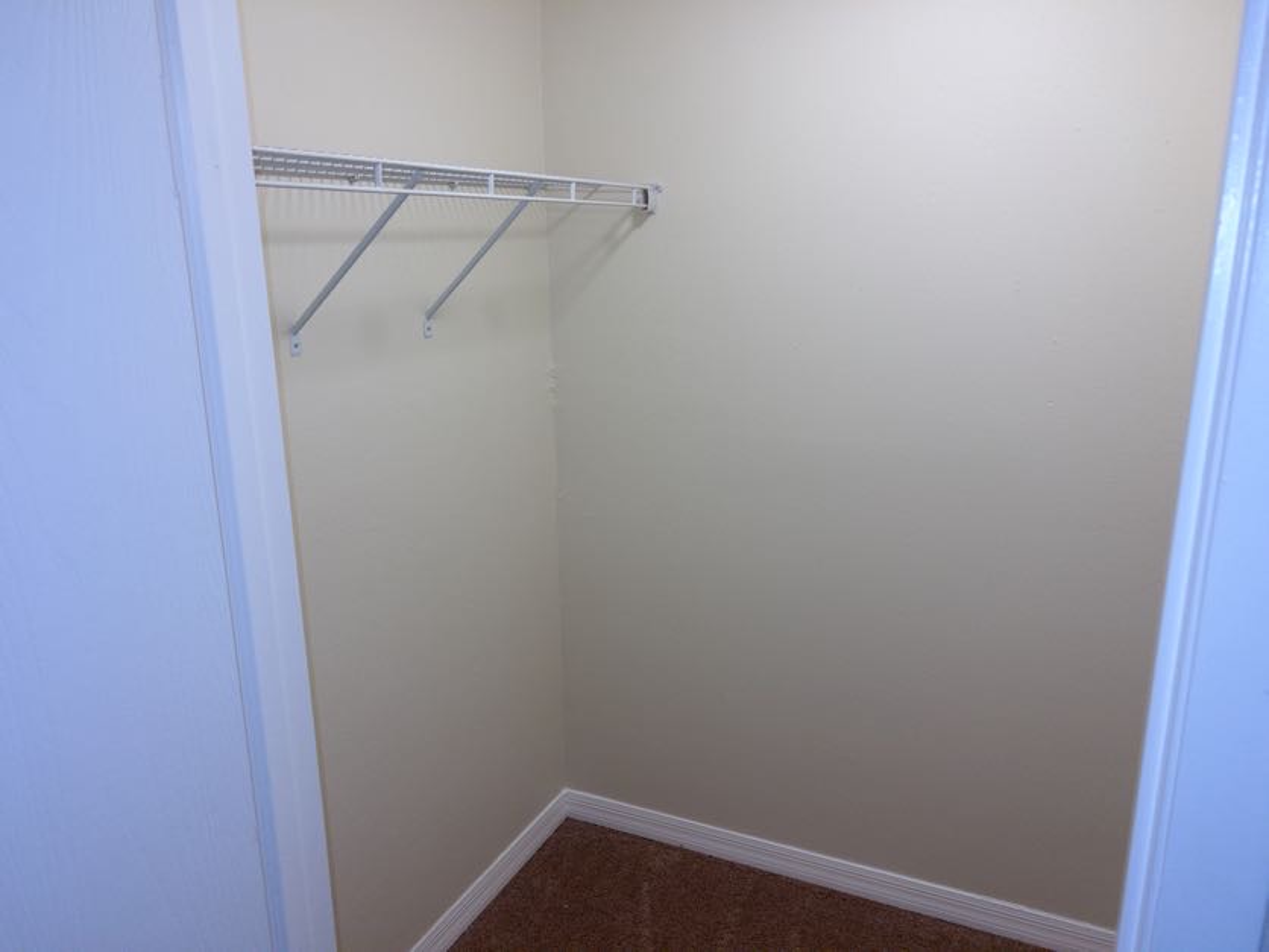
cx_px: 634
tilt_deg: -15.6
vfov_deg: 53.1
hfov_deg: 67.3
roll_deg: +0.3
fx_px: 953
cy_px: 476
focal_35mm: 26
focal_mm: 5.7
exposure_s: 1/120
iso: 50
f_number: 1.5
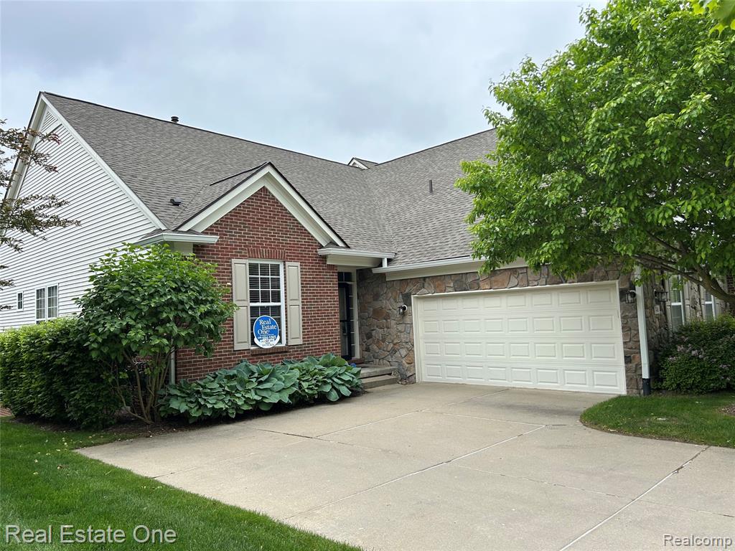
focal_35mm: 26
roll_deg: +2.9
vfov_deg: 53.1
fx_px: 552
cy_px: 276
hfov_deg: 67.3
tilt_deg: +3.1
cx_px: 368
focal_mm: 5.7
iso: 50
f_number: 1.5
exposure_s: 1/1575
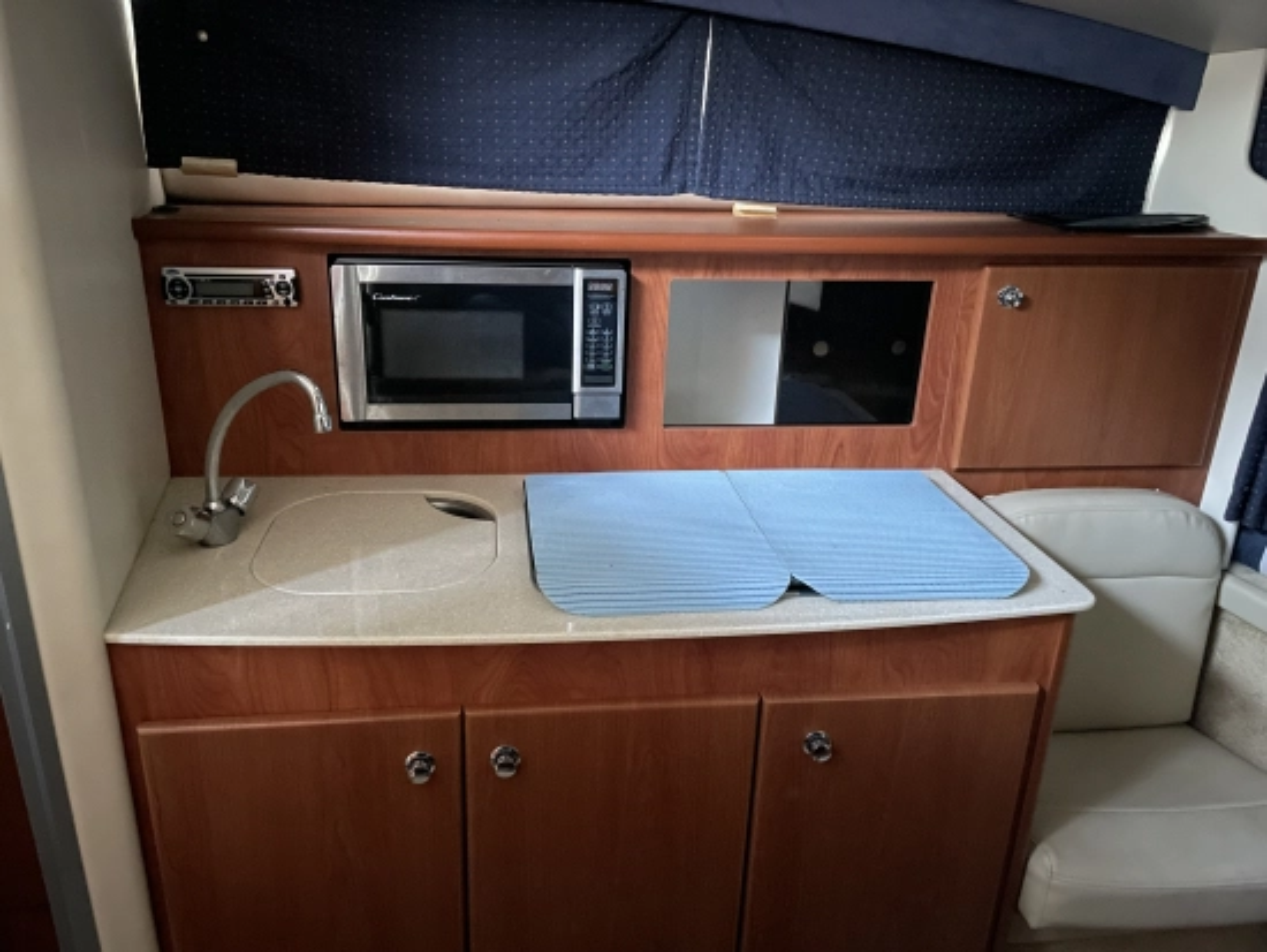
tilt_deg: -19.3
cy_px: 476
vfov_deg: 53.1
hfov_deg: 67.3
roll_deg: -2.7
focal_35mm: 26
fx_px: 952
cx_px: 634
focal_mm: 4.2
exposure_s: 1/4
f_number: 1.6
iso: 800
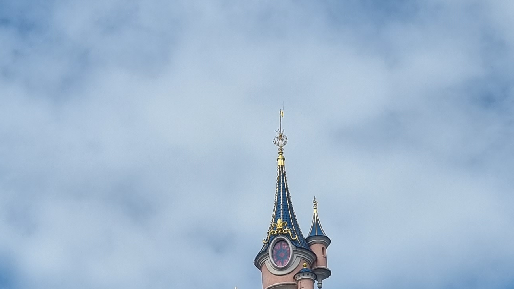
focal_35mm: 88
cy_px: 251
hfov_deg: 24.2
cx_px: 209
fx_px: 1199
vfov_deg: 13.6
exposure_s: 1/6304
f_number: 1.8
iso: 50
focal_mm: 5.4
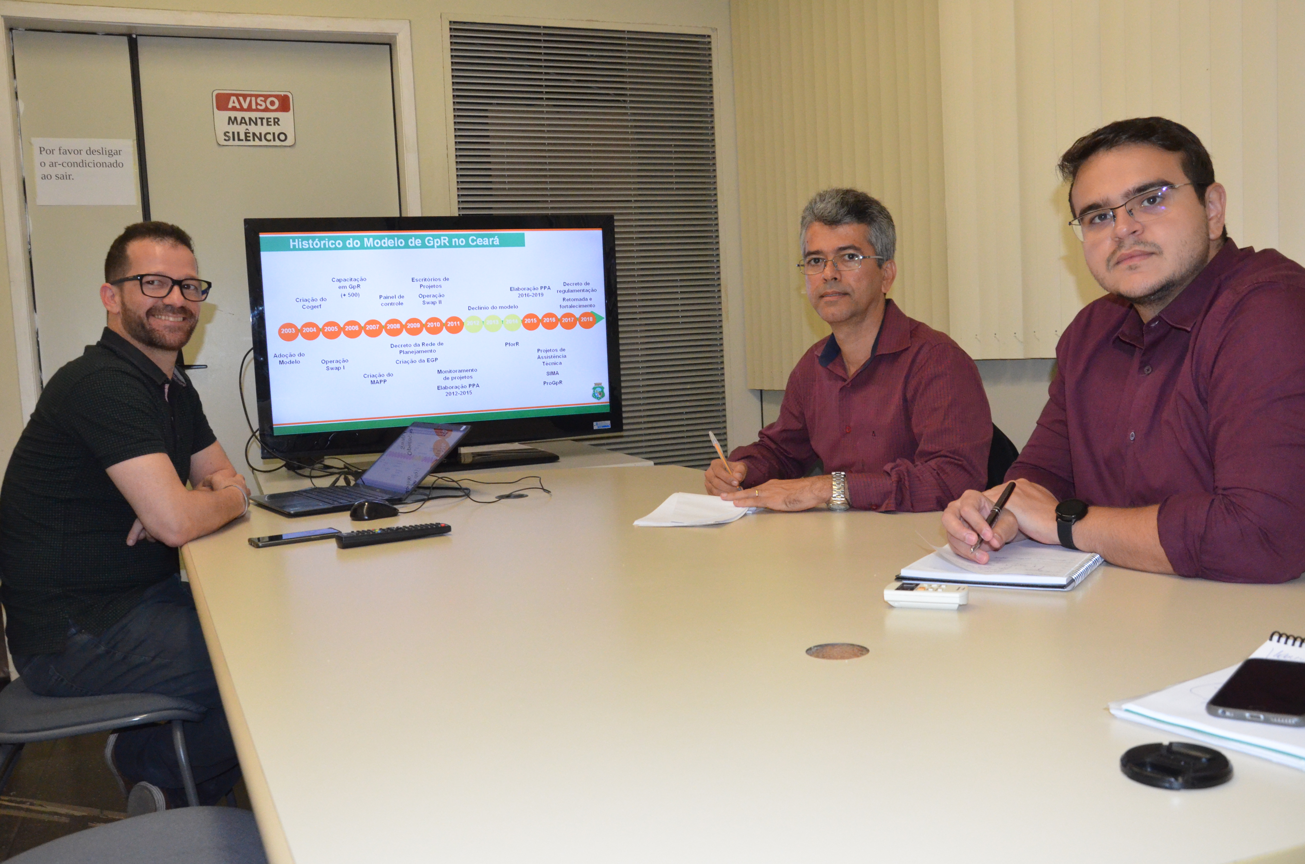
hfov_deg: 59.6
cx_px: 652
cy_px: 432
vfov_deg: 41.5
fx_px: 1140
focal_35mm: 32
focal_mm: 21
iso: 3200
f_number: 7.1
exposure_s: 1/125
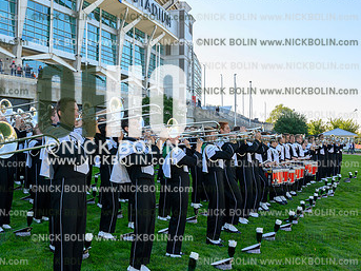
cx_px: 112
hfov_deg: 46.9
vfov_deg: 36.7
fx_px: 407
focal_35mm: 39
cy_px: 115
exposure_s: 1/640
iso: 800
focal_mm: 24
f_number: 8
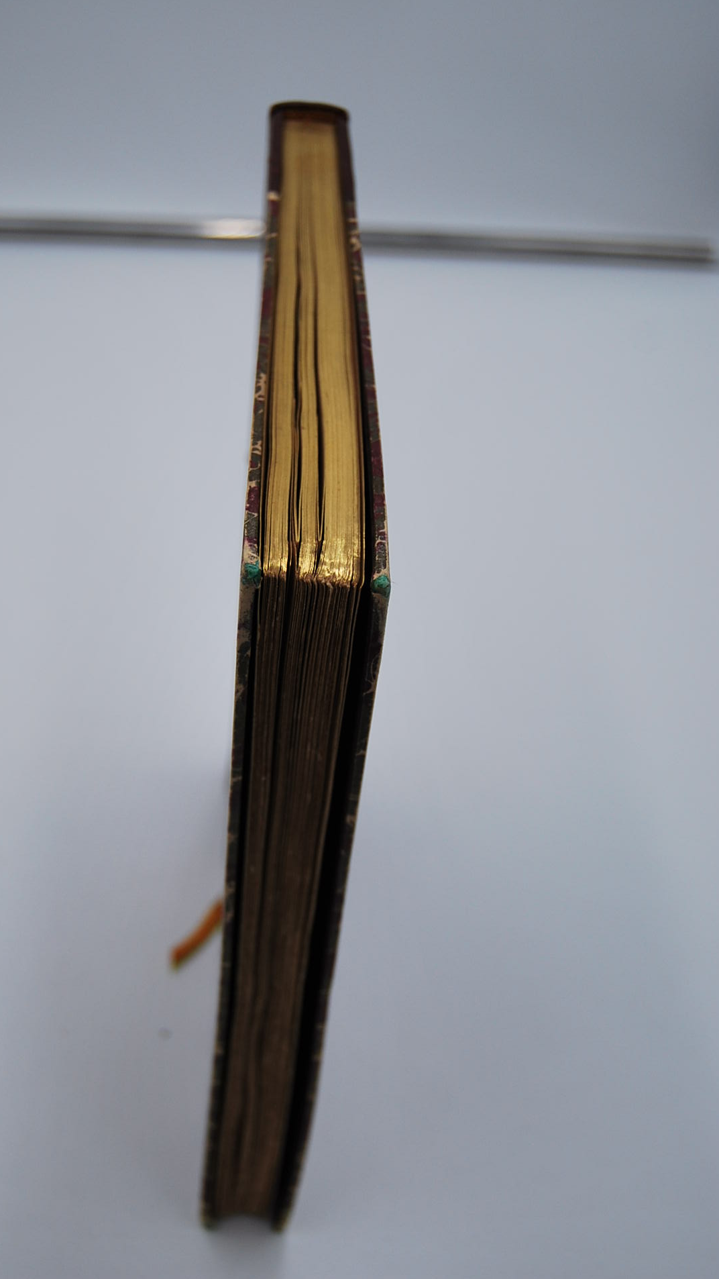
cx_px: 292
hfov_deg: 24.1
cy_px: 647
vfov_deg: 41.7
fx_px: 1679
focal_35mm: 50
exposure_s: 1/500
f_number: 4.5
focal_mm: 31
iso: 200
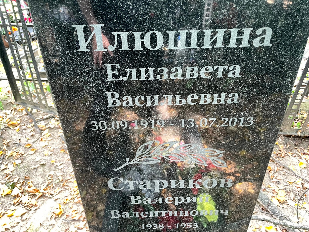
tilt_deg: -29.7
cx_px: 154
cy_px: 116
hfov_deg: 67.3
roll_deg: +1.0
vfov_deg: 53.1
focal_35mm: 26
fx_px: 232
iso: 200
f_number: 1.6
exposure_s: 1/60
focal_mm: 4.2
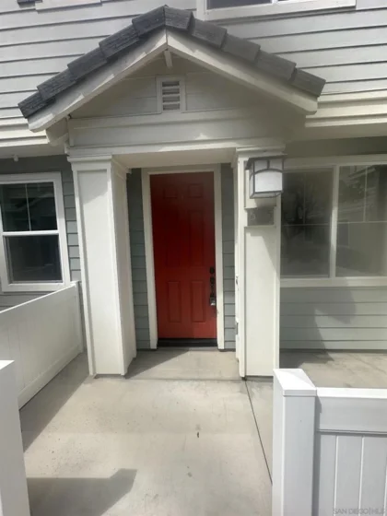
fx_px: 209
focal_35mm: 14
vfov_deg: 102.1
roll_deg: +1.0
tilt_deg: -4.3
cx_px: 194
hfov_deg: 85.7
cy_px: 258
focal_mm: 2.22
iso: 50
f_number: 2.2
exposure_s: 1/2092
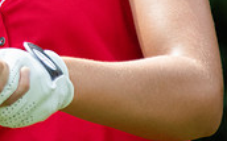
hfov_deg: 0.8
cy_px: -109
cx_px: -94
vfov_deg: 0.5
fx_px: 15953
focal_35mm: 2582
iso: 1000
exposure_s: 1/2000
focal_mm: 500
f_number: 6.3
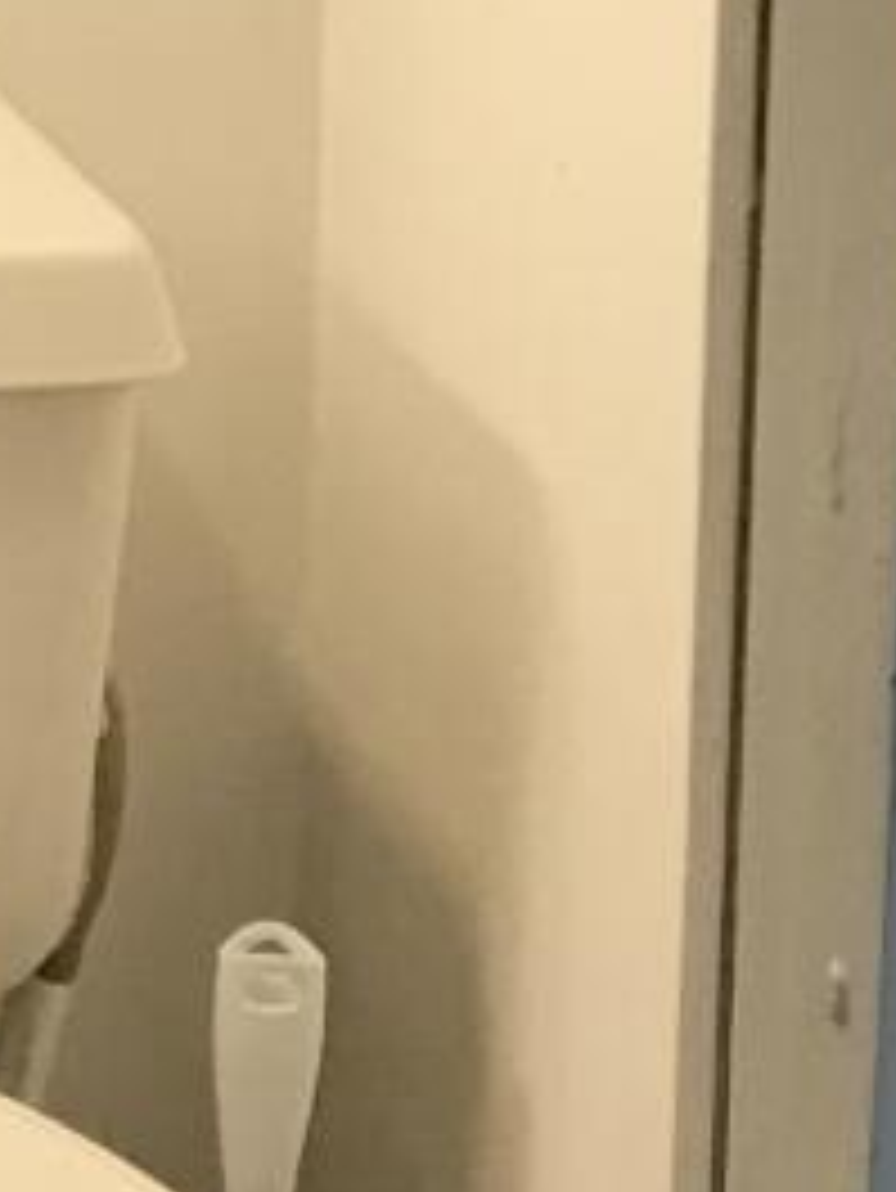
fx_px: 7276
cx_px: -1369
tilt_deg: -8.1
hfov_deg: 6.6
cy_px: -666
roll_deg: +0.7
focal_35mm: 211
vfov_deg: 9.1
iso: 40
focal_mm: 3.99
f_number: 1.8
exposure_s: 1/24
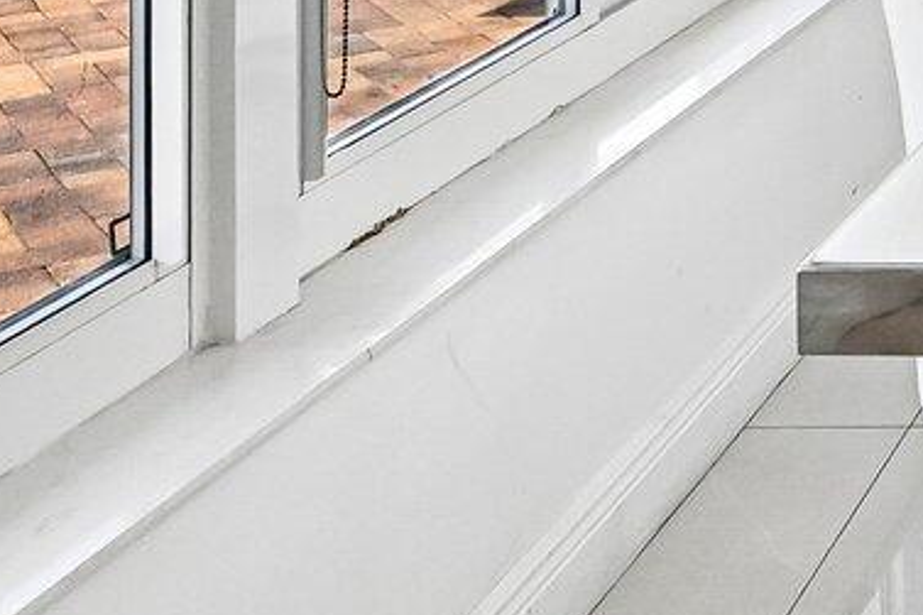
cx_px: 1528
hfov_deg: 20.9
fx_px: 1948
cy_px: -459
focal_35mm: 76
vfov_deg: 15.6
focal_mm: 14
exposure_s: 1/1600
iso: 2500
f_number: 8
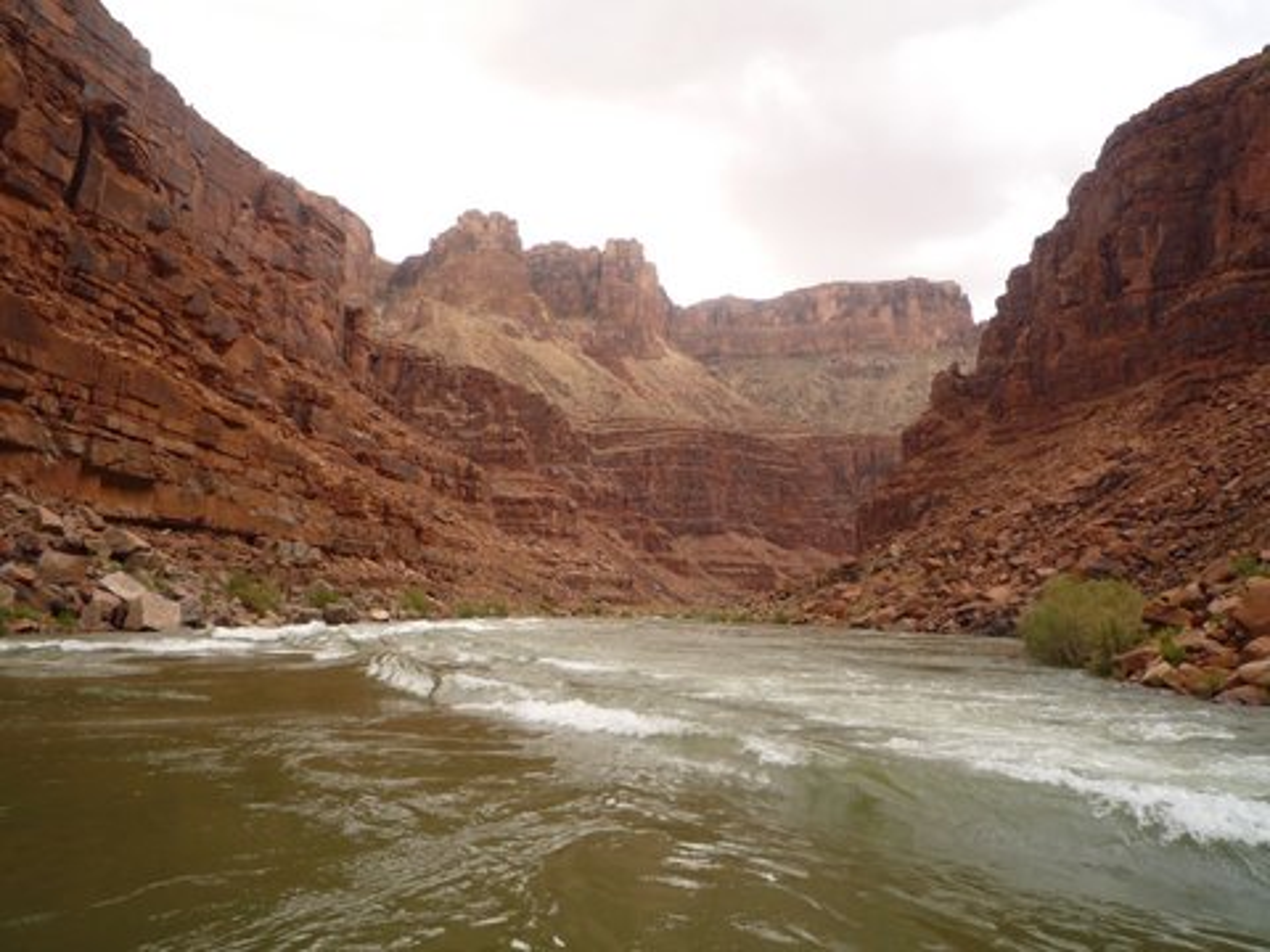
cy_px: 476
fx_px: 917
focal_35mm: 25
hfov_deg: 69.4
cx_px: 635
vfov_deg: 54.9
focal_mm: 4.4
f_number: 2.8
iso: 100
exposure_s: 1/400
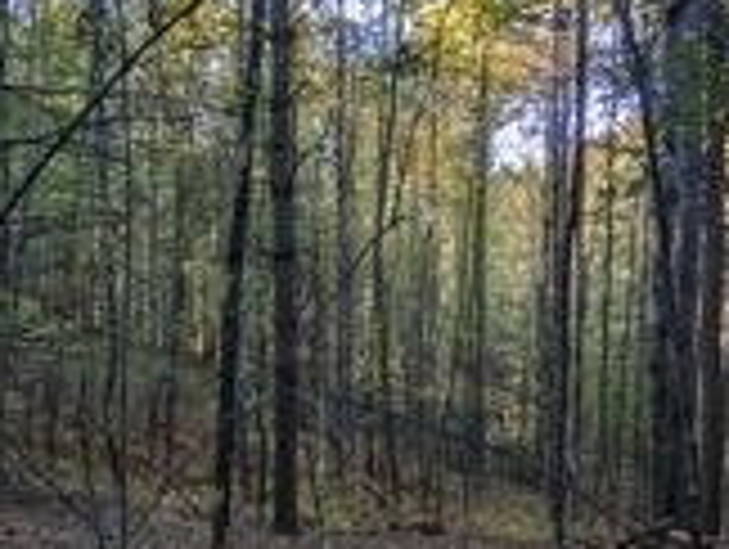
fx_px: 759
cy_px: 353
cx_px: 196
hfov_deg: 49.5
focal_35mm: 36
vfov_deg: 39.4
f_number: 2.2
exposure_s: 1/63.2
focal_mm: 2.35
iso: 48
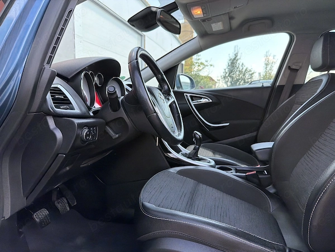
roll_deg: +0.8
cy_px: 126
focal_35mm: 24
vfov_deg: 56.8
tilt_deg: -3.5
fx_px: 232
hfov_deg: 71.6
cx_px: 168
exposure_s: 1/1464
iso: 400
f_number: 1.78
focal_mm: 6.76
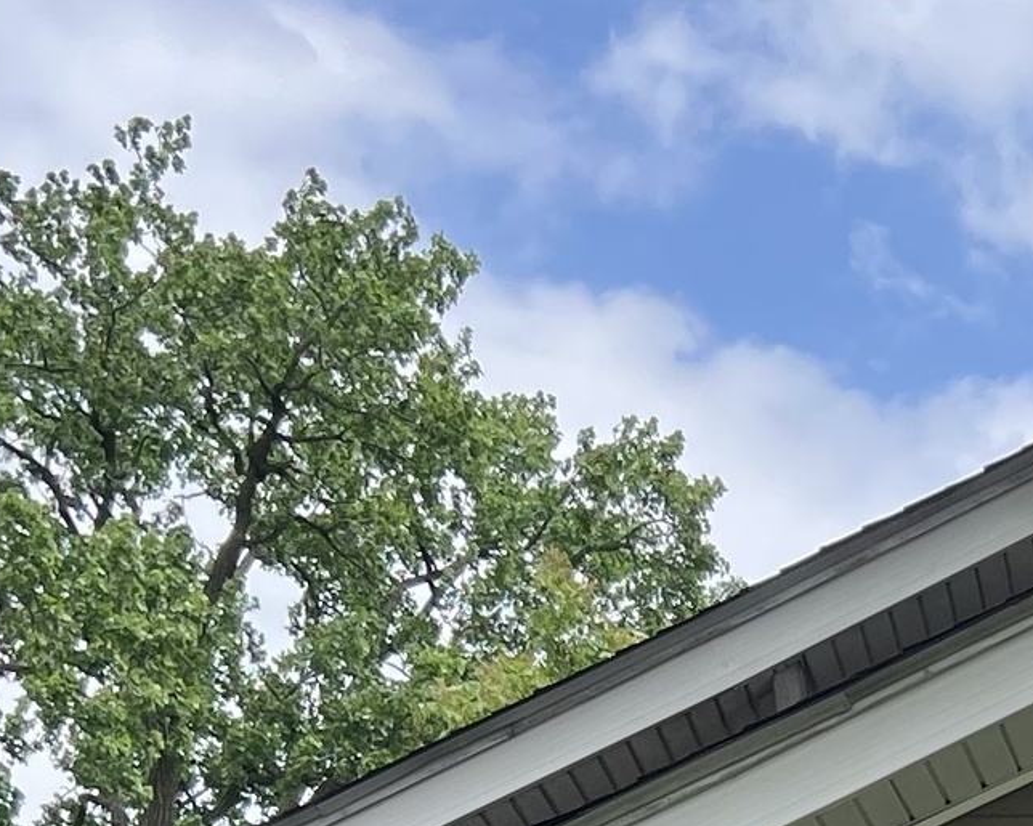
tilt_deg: +4.1
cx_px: 1288
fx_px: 3699
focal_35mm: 121
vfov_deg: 11.7
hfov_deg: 15.3
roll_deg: +0.3
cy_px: 1512
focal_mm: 5.7
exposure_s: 1/1751
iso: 50
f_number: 1.5
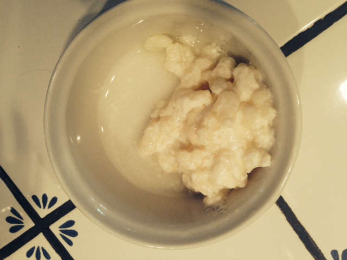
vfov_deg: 42.9
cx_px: 174
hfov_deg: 55.4
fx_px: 331
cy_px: 130
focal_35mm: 33
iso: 80
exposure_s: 1/100
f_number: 2.4
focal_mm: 4.12
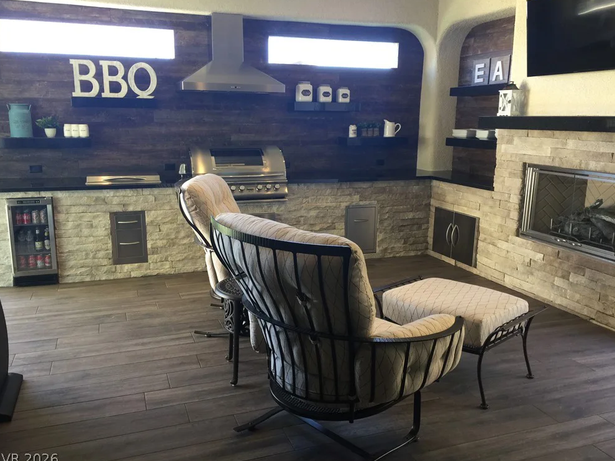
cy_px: 230
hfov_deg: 60.0
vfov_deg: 46.8
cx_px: 309
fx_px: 533
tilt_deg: -12.6
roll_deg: -0.5
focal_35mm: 30
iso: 40
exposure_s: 1/30
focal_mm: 4.15
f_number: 2.2
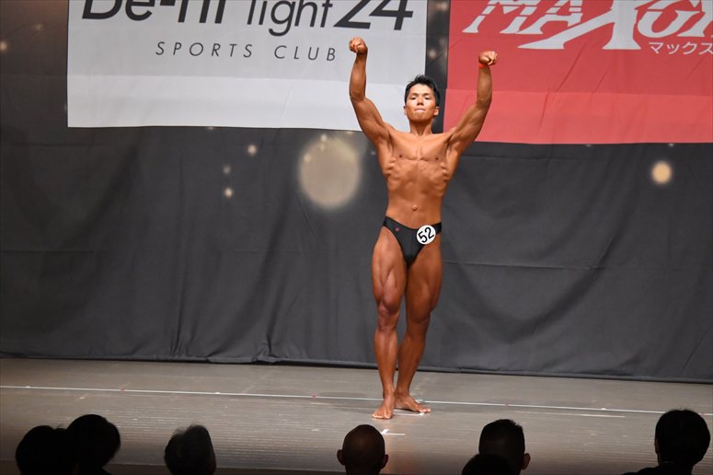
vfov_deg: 7.9
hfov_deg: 11.8
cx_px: 356
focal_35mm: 174
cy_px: 238
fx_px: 3445
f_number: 5.6
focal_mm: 116
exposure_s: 1/400
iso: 6400
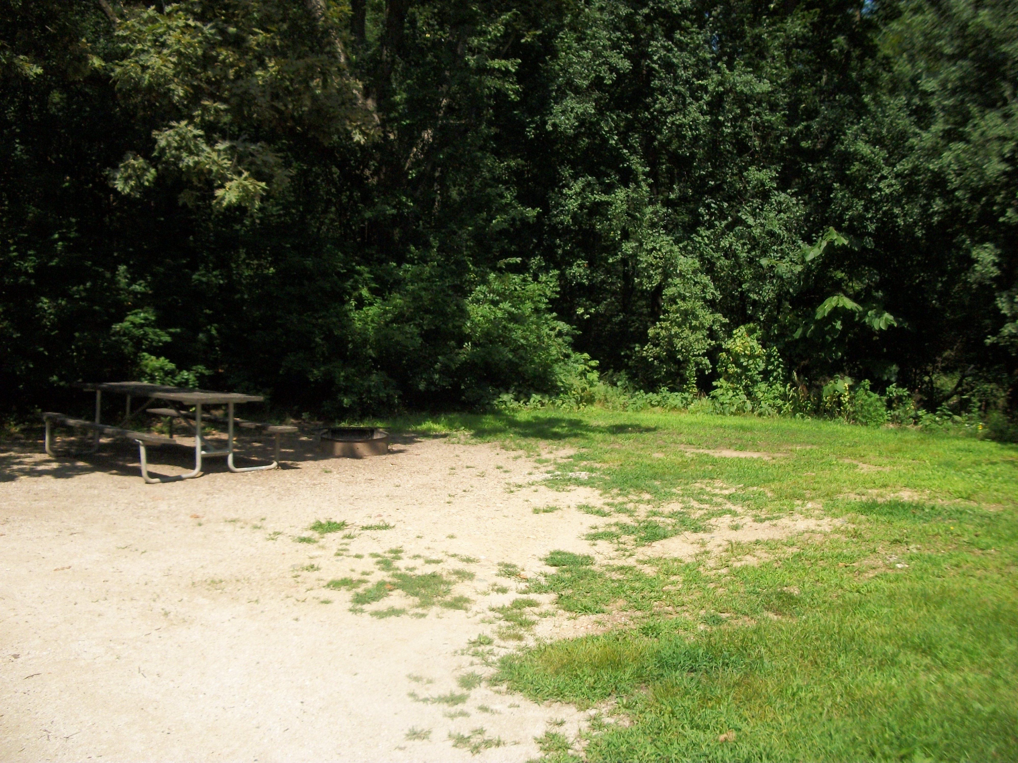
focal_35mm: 32
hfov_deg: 56.8
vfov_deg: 44.2
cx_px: 509
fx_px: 941
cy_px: 382
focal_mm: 5.7
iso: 200
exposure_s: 1/320
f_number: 8.8
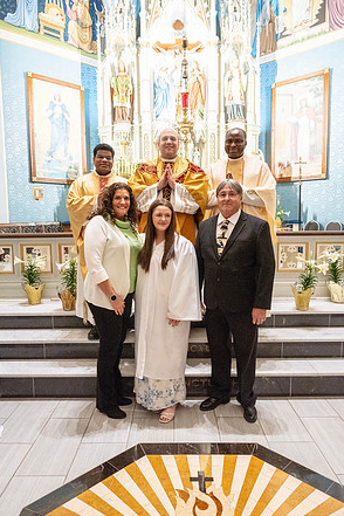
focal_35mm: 26
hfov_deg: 49.6
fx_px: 373
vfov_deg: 69.4
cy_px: 259
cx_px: 172
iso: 5000
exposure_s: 1/60
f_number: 7.1
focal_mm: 25.5
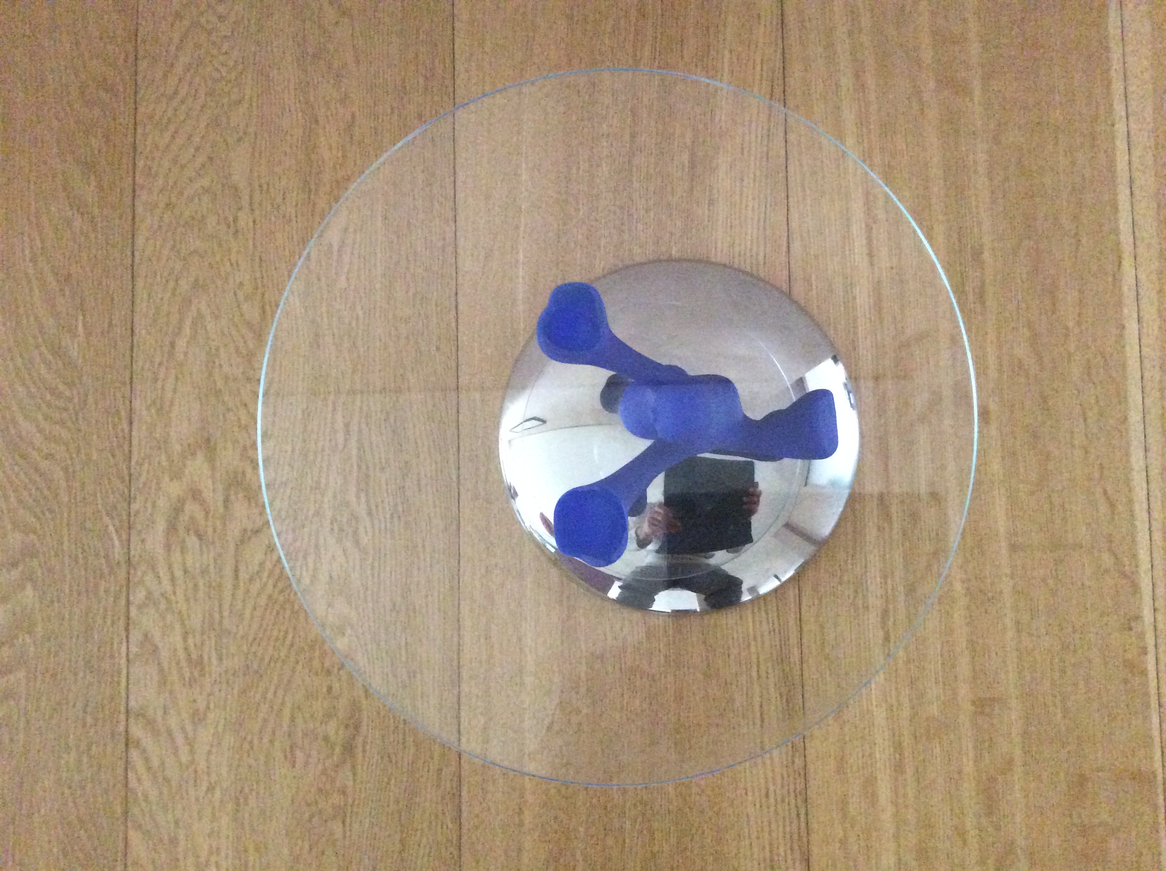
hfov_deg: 56.9
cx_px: 583
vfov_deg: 44.1
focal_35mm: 32
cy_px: 436
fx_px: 1076
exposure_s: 1/17
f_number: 2.4
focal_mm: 3.3
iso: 640
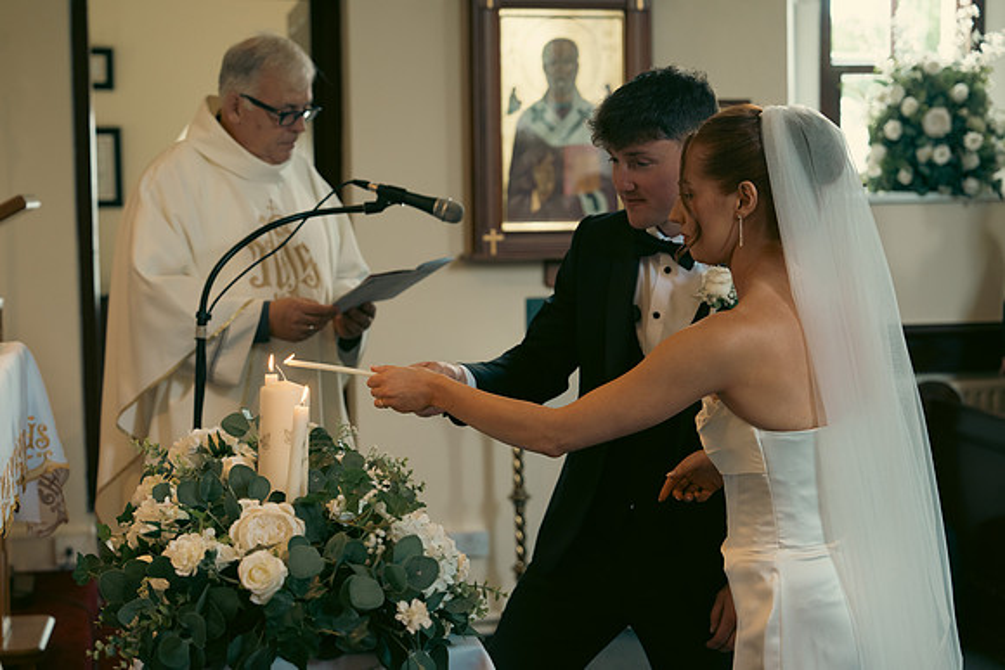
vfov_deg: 22.3
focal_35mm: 61
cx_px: 502
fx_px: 1703
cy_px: 335
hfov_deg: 32.9
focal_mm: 61
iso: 1250
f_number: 3.5
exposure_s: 1/200
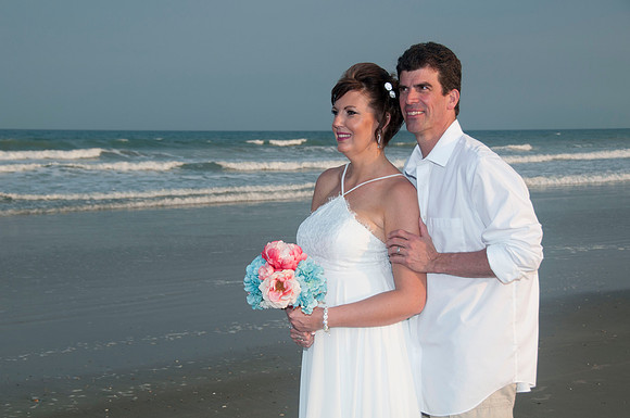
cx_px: 309
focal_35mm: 65
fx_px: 1138
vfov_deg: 20.8
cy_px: 209
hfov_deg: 30.9
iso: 100
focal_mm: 42
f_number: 7.1
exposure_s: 1/250
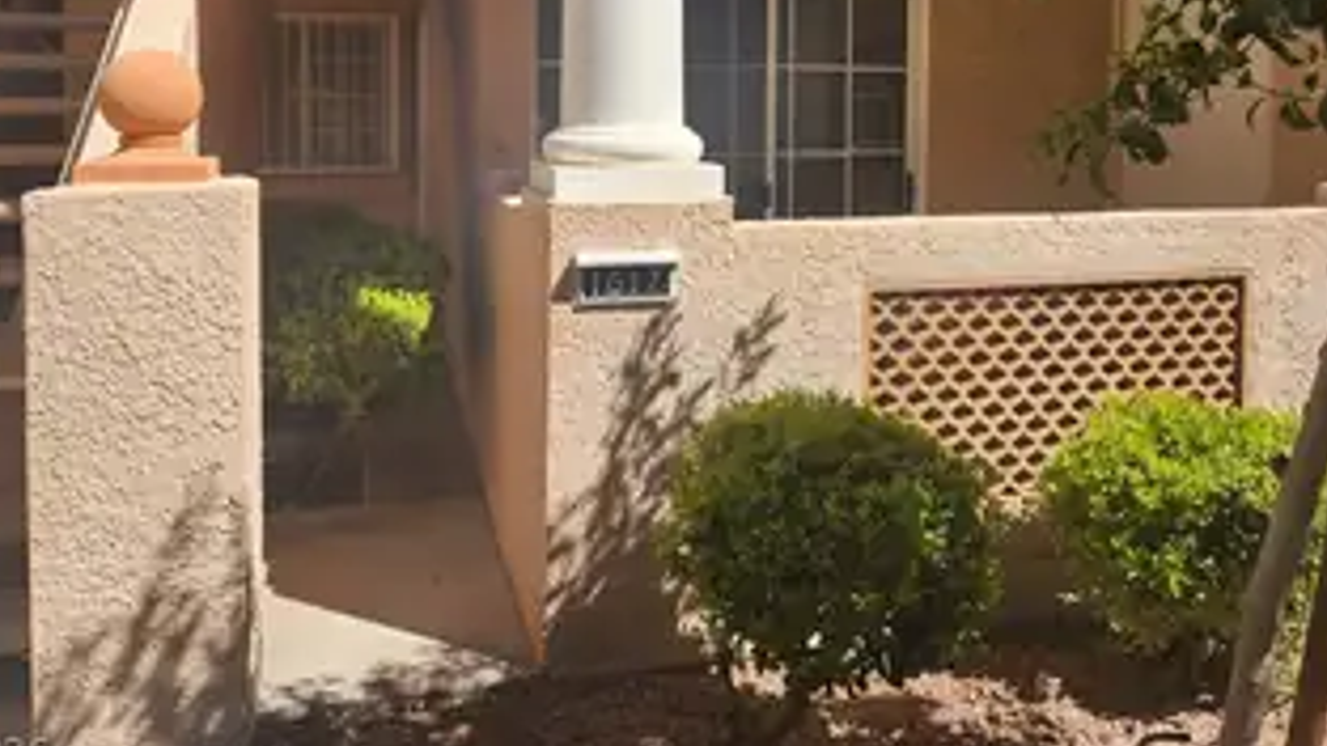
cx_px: 716
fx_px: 1126
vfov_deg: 35.4
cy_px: 144
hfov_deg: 60.9
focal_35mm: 32
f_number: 1.8
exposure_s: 1/1449
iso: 20
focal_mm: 5.4
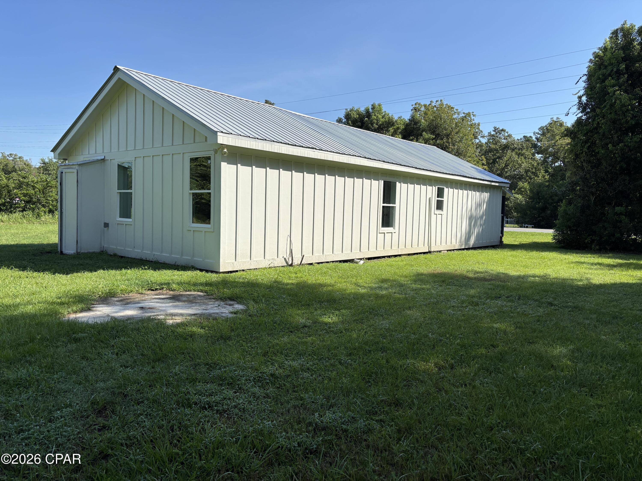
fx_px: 482
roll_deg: -0.1
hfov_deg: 67.3
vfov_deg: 53.1
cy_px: 240
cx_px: 321
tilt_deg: -2.9
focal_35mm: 26
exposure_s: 1/3205
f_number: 1.6
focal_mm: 5.96
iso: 50
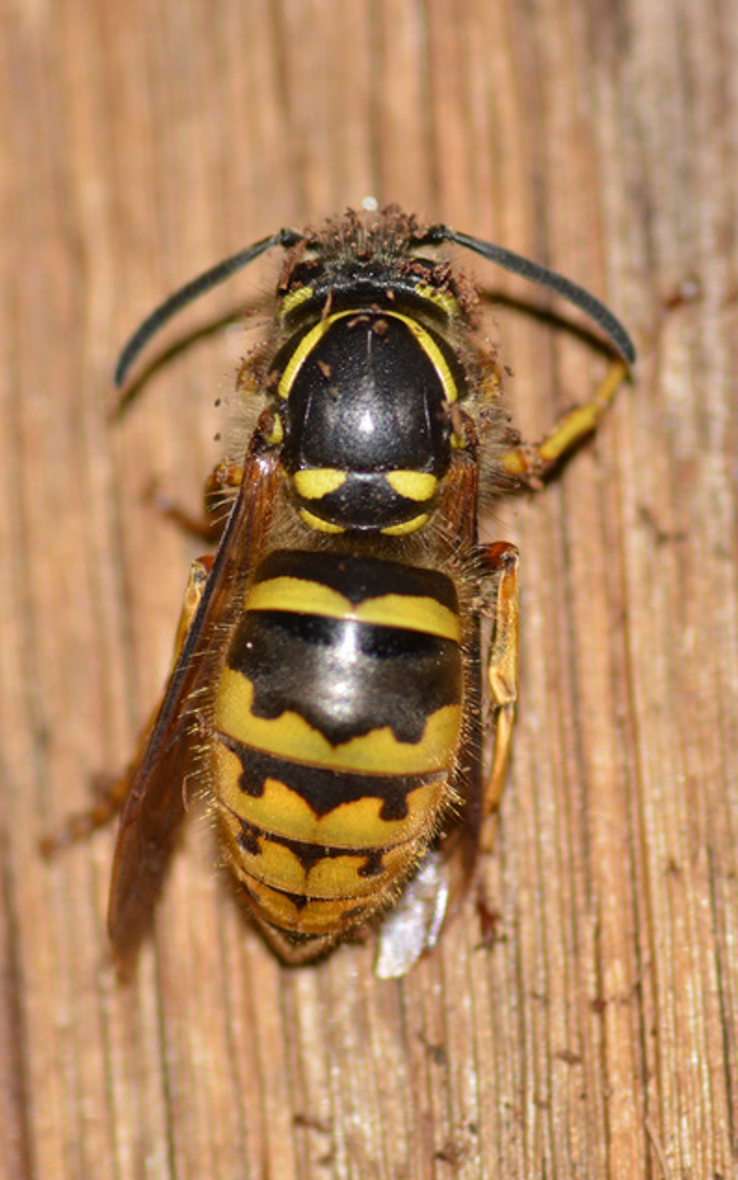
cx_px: 355
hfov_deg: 8.5
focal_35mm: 154
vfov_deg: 13.6
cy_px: 591
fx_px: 4955
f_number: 9
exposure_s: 1/200
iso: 100
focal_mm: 100
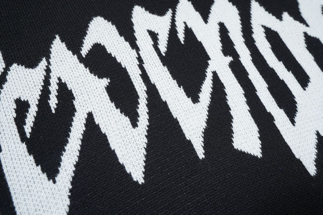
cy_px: 108
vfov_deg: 37.9
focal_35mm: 35
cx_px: 162
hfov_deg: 54.4
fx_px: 314
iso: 1600
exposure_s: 1/100
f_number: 10
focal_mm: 35
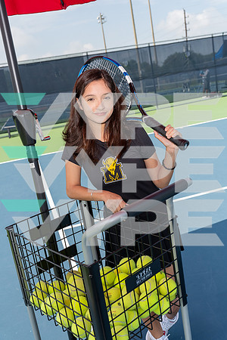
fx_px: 340
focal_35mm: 36
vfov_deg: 53.1
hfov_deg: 36.9
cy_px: 170
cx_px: 114
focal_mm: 36
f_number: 6.3
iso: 100
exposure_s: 1/250
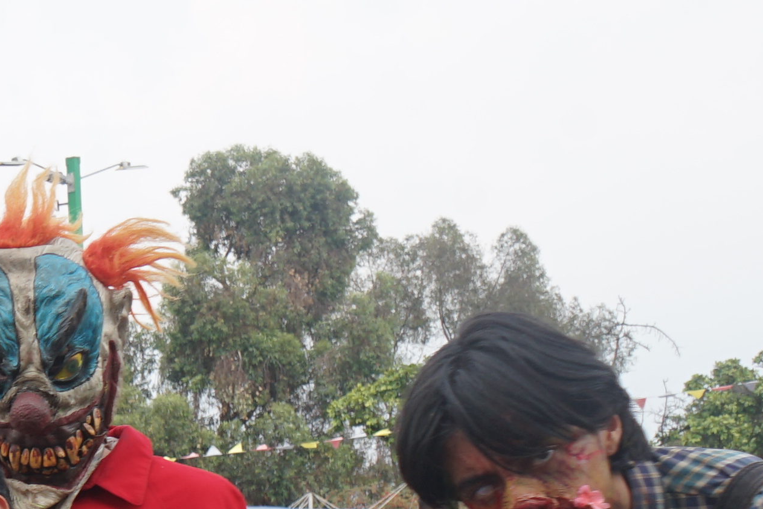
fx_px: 2819
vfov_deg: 9.9
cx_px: -732
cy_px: 831
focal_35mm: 133
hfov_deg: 13.4
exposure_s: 1/125
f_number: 8
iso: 100
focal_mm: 28
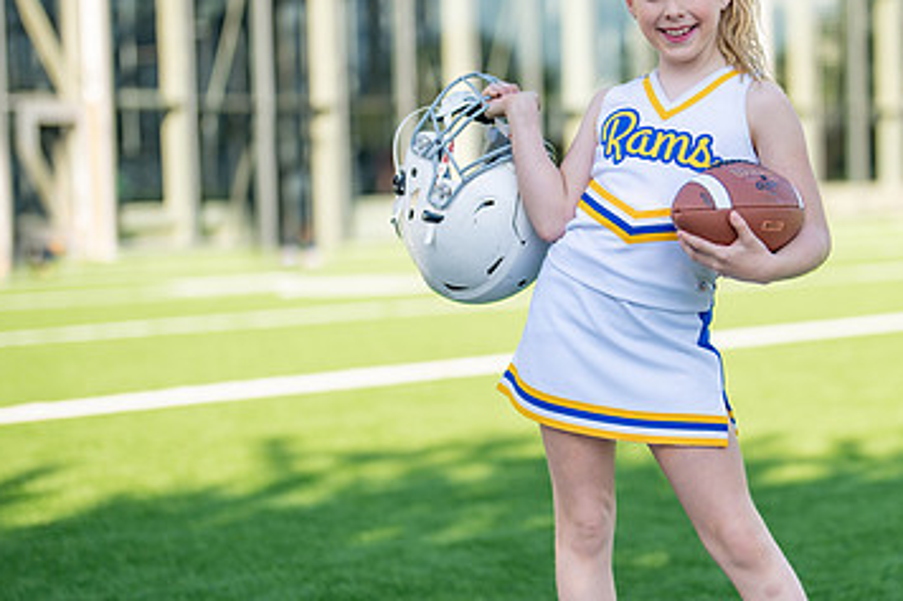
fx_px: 2306
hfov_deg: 22.0
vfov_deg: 14.8
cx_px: 672
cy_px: 307
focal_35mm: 92
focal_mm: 50
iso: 100
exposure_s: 1/3200
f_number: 1.2
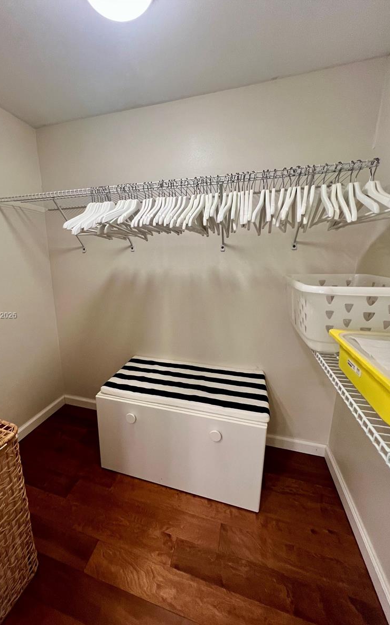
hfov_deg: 77.8
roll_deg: +0.0
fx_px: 238
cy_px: 316
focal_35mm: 14
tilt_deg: -11.9
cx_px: 156
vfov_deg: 105.3
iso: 200
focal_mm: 1.57
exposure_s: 1/120
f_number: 1.8
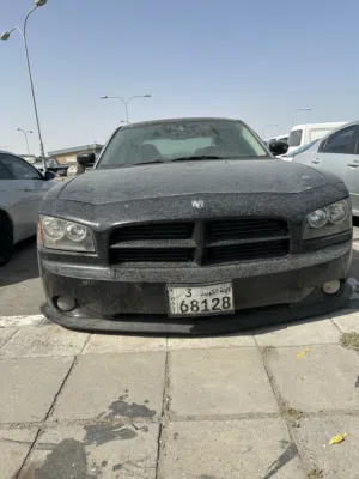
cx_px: 180
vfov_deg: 71.6
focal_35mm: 24
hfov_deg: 56.8
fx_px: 332
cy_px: 240
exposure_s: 1/5525
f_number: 1.78
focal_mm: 6.86
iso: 80
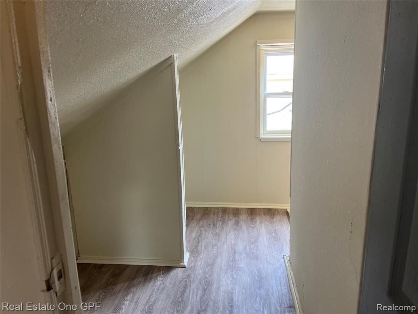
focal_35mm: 26
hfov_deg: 67.3
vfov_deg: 53.1
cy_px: 157
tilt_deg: -12.8
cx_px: 209
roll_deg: +2.6
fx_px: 314
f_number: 1.6
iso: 80
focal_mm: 5.1
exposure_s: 1/60
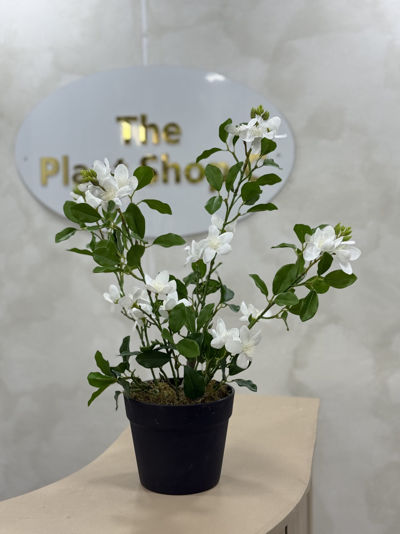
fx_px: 740
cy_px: 267
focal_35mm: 48
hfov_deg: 30.3
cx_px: 200
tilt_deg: -3.8
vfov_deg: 39.7
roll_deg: +1.0
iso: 50
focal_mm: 6.76
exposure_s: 1/121
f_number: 1.78
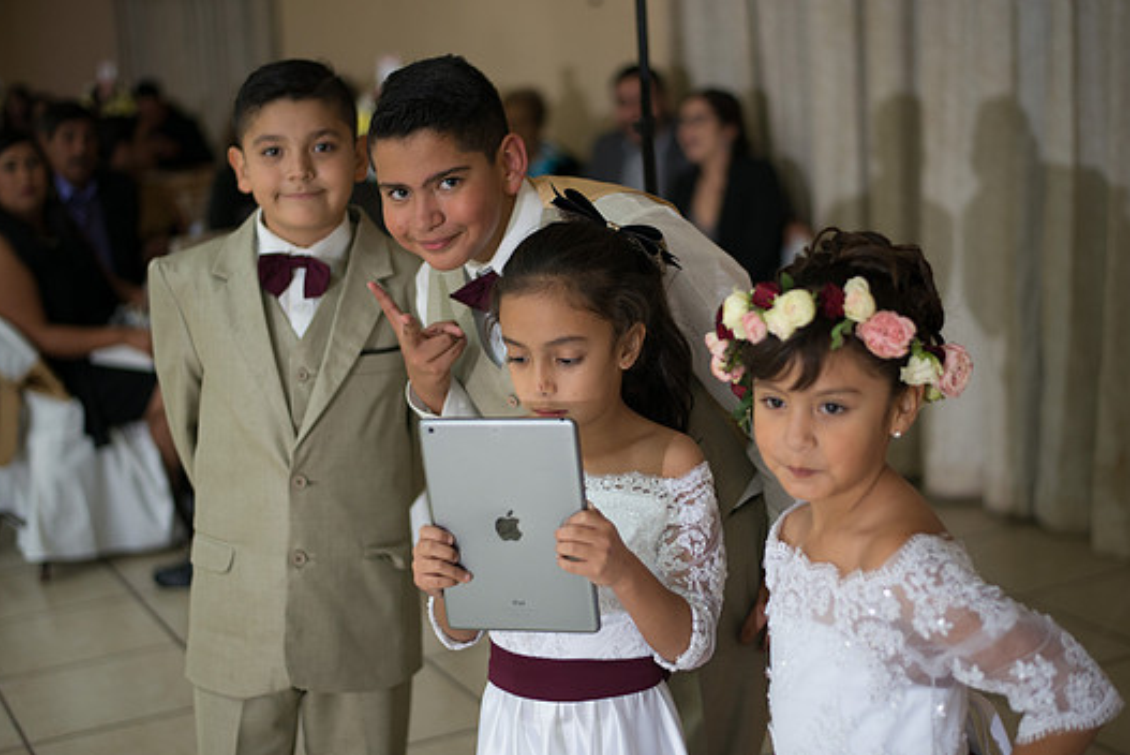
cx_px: 592
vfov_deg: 24.6
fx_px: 1727
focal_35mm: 55
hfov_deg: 36.2
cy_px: 396
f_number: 1.8
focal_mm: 50
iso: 800
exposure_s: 1/125
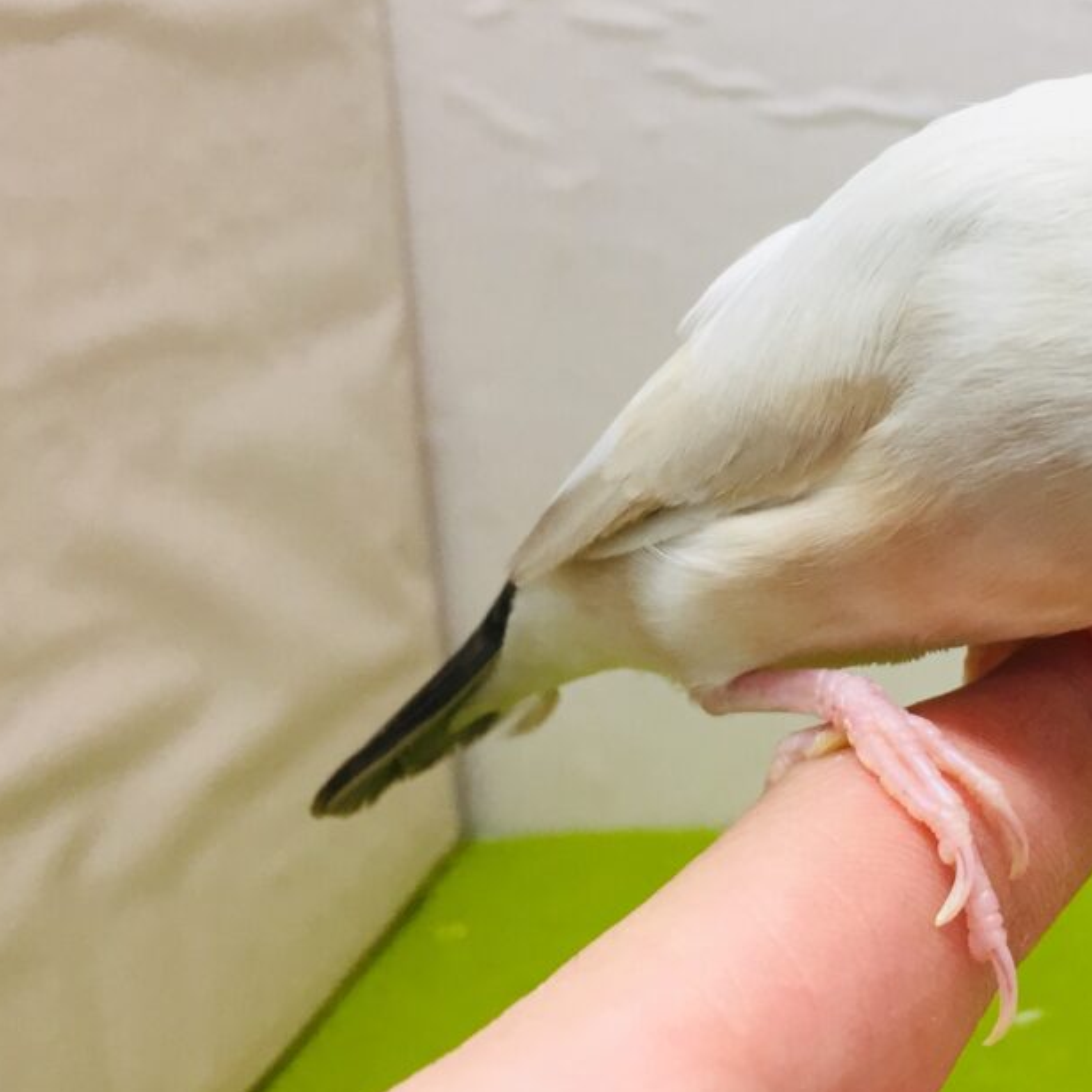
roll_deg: +1.5
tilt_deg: -11.7
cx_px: 969
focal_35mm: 50
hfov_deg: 32.4
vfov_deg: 33.6
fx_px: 1785
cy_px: 339
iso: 40
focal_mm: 4.15
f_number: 2.2
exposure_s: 1/30
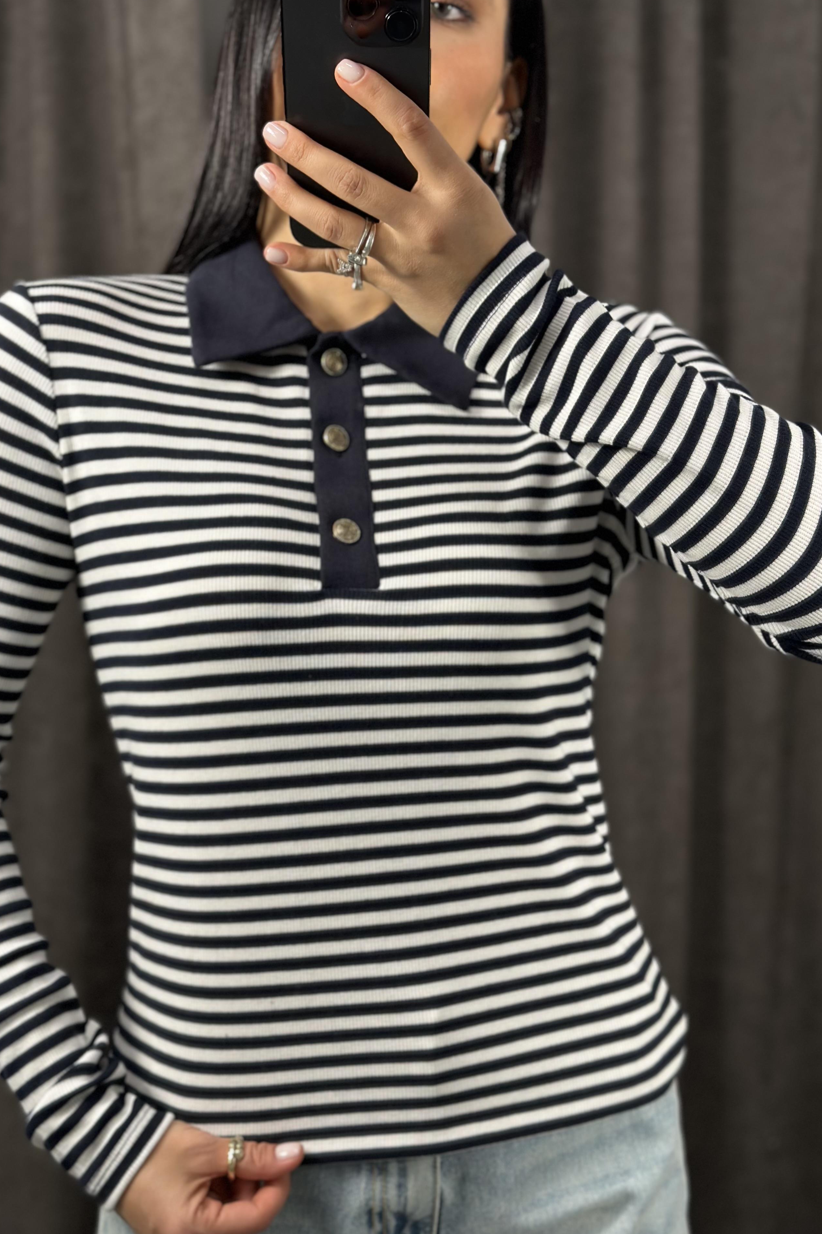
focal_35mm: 53
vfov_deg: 37.5
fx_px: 1815
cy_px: 604
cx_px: 357
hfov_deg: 25.5
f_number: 1.78
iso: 125
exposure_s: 1/100
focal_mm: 6.86
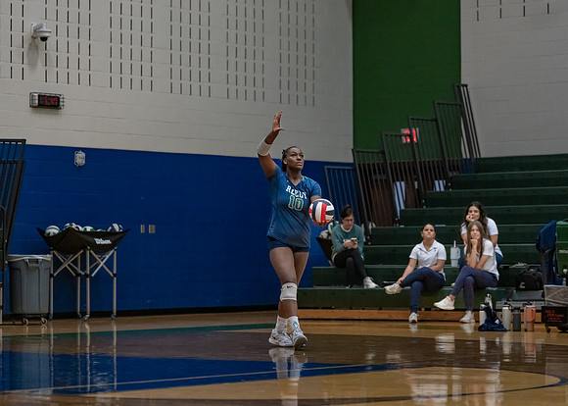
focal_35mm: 115
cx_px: 284
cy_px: 203
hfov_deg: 17.3
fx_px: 1862
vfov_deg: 12.4
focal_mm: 105
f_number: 2.8
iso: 4000
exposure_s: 1/1000
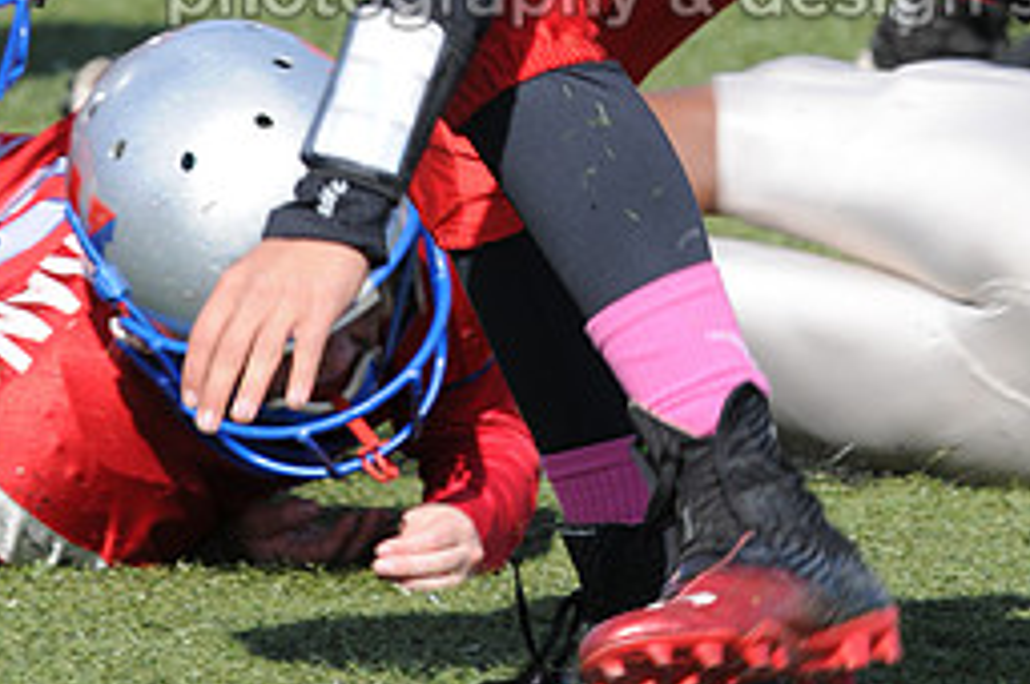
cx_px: 682
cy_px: -201
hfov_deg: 2.0
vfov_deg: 1.3
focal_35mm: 1020
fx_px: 29146
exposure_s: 1/500
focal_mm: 300
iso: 200
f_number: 7.1
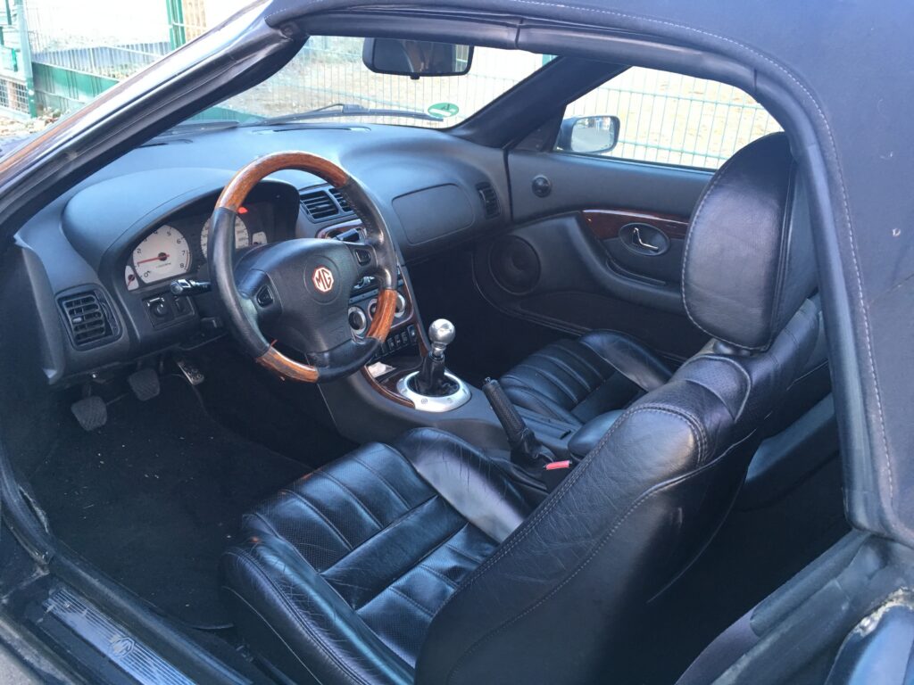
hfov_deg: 61.7
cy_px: 342
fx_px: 766
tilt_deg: -26.1
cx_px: 457
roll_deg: -3.1
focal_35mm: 29
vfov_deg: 48.2
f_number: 2.2
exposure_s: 1/33
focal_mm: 4.15
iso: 50
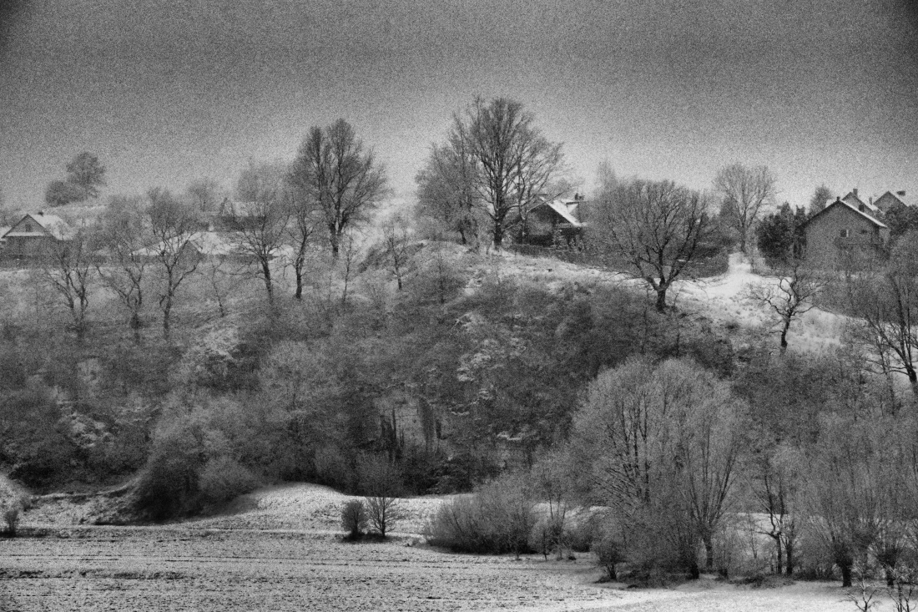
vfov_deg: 8.7
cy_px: 306
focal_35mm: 158
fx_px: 4015
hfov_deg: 13.0
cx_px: 459
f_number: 10
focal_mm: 105
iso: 6400
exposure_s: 1/320
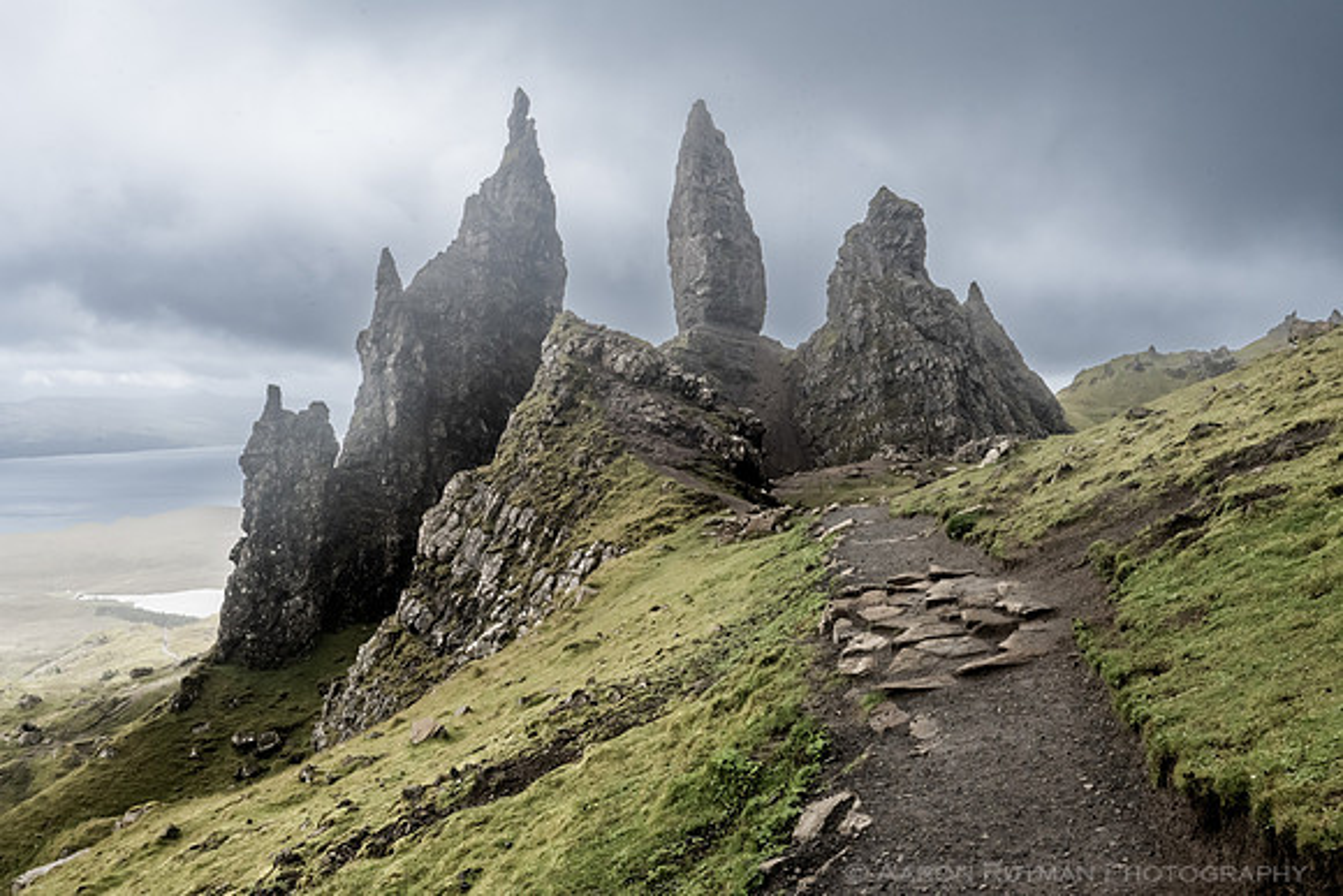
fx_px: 1306
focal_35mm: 35
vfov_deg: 37.9
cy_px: 448
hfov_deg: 54.4
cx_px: 672
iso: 1250
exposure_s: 1/125
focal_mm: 35
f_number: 18
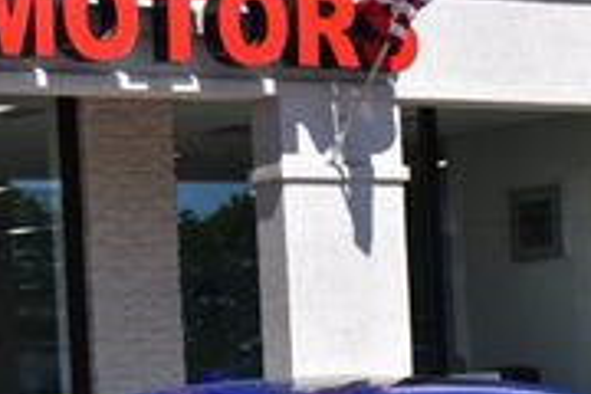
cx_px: 46
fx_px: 2360
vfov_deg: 9.4
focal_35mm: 144
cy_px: 463
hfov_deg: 14.1
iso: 400
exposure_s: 1/500
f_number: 11
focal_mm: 27
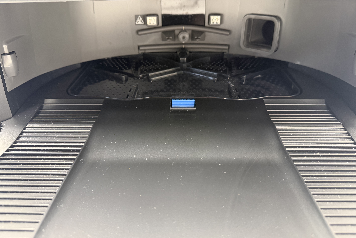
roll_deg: +1.0
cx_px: 178
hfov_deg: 71.5
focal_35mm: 25
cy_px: 106
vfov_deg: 51.2
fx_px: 247
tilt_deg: -24.4
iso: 640
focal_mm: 6.76
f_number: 1.78
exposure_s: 1/50
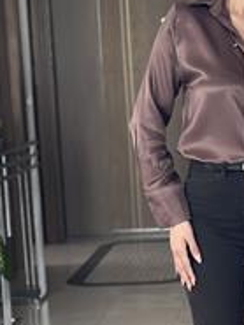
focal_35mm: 131
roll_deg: +2.9
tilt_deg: -18.5
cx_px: 260
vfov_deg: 15.0
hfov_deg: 11.2
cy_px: 220
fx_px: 1230
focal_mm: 6.86
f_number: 1.78
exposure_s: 1/58
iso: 400
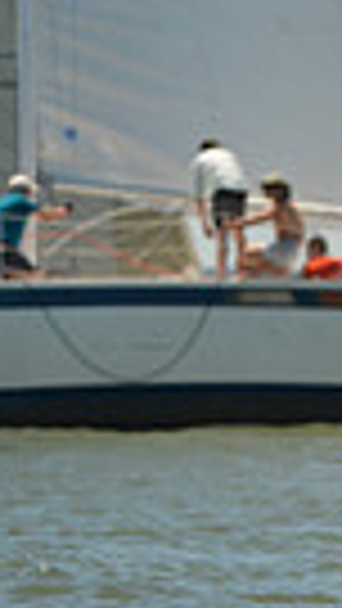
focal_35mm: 1259
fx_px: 20285
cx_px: 1278
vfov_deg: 1.7
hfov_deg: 1.0
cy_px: 191
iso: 200
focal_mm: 280
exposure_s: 1/1600
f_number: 5.6
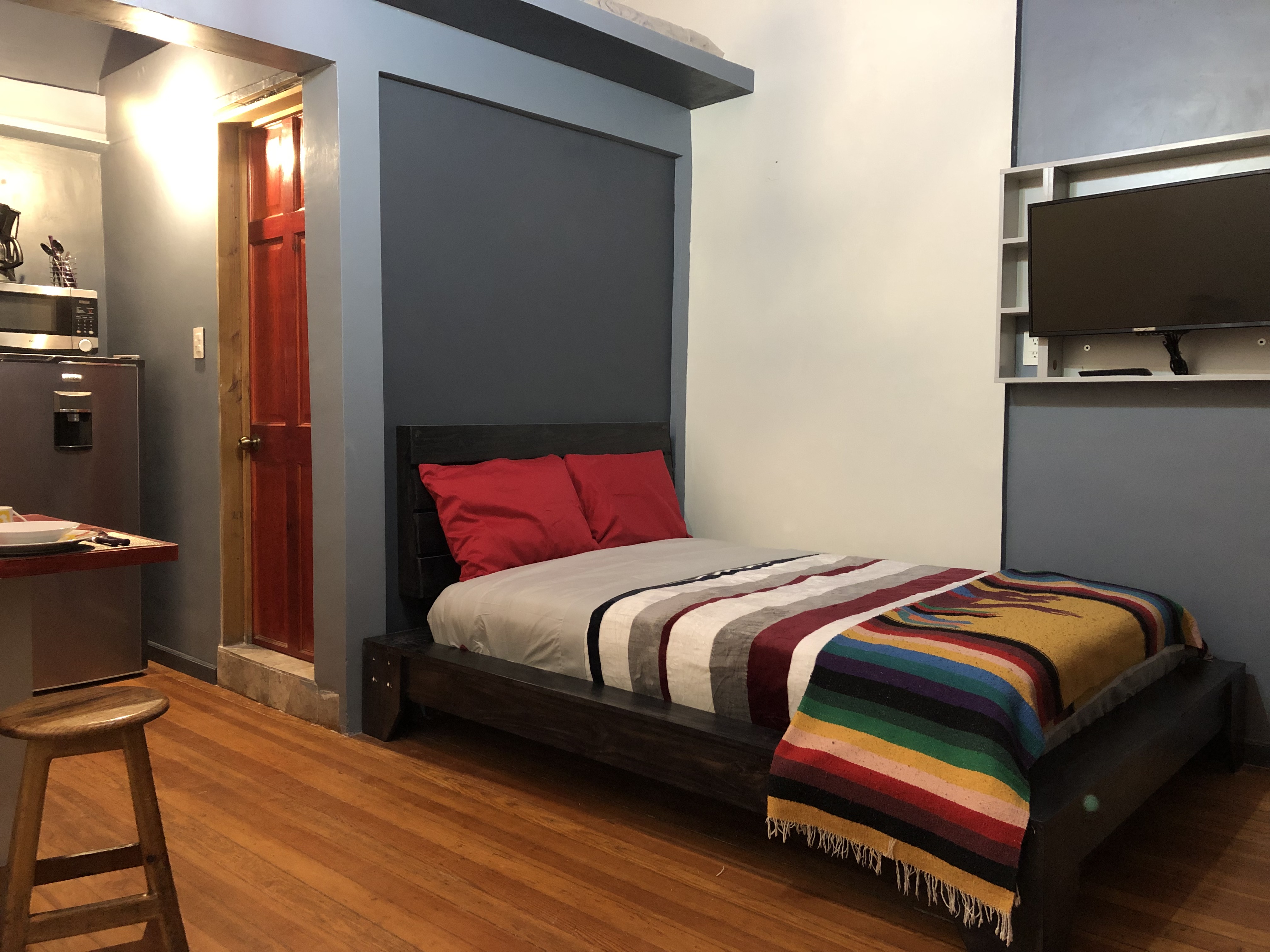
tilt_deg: -2.7
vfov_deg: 49.7
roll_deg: +0.1
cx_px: 635
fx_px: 1027
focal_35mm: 28
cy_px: 476
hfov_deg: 63.4
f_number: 1.8
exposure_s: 1/5
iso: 80
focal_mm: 3.99
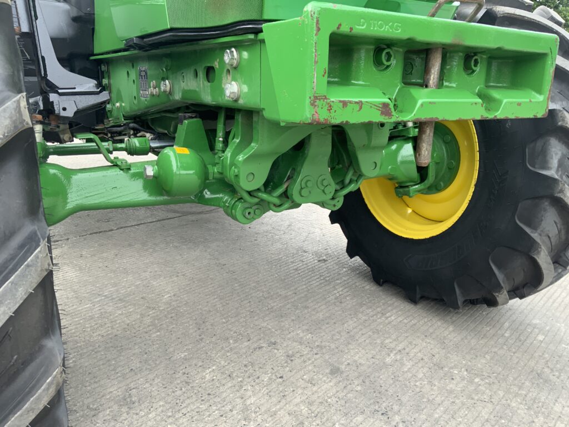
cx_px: 284
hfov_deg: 61.7
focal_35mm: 29
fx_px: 477
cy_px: 214
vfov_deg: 48.2
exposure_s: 1/177
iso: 16
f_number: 1.8
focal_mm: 3
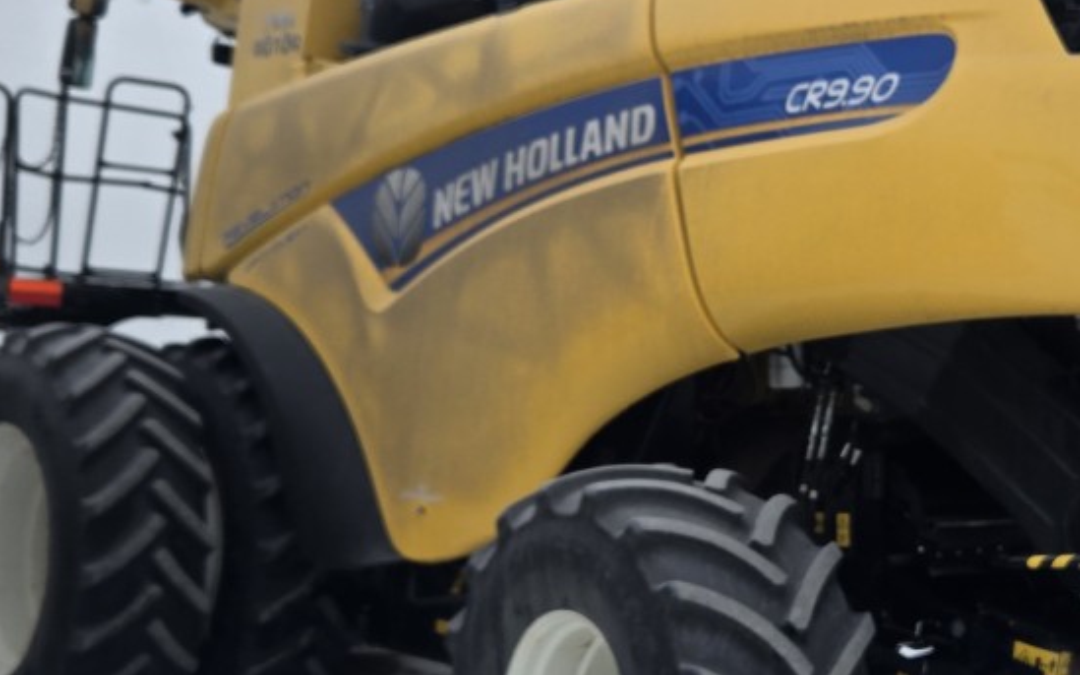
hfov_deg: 31.6
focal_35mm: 64
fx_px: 1884
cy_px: 291
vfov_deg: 20.3
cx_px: 769
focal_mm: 5.4
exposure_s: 1/1849
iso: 25
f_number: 1.8
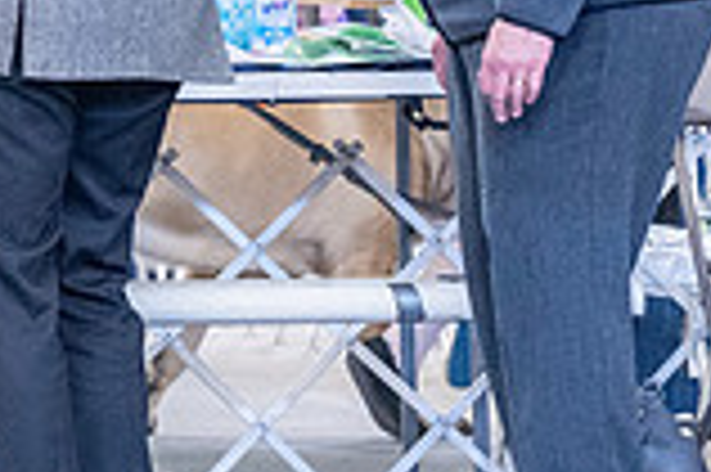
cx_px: -482
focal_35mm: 452
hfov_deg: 4.5
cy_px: -38
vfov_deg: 3.0
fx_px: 8918
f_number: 4
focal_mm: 123
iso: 6400
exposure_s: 1/320
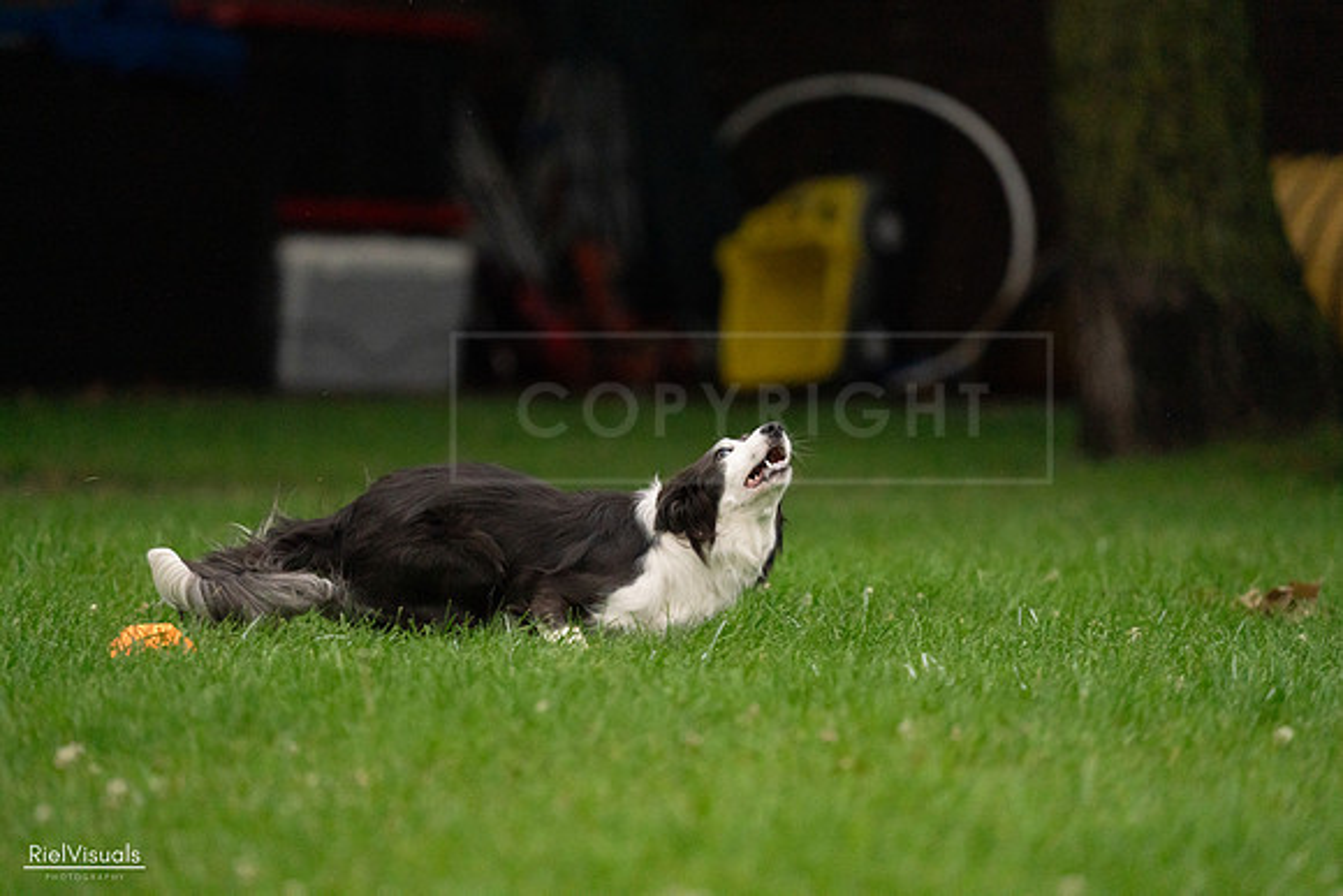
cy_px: 448
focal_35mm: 500
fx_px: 18656
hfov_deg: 4.1
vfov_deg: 2.8
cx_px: 672
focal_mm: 500
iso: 6400
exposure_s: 1/1600
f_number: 6.3
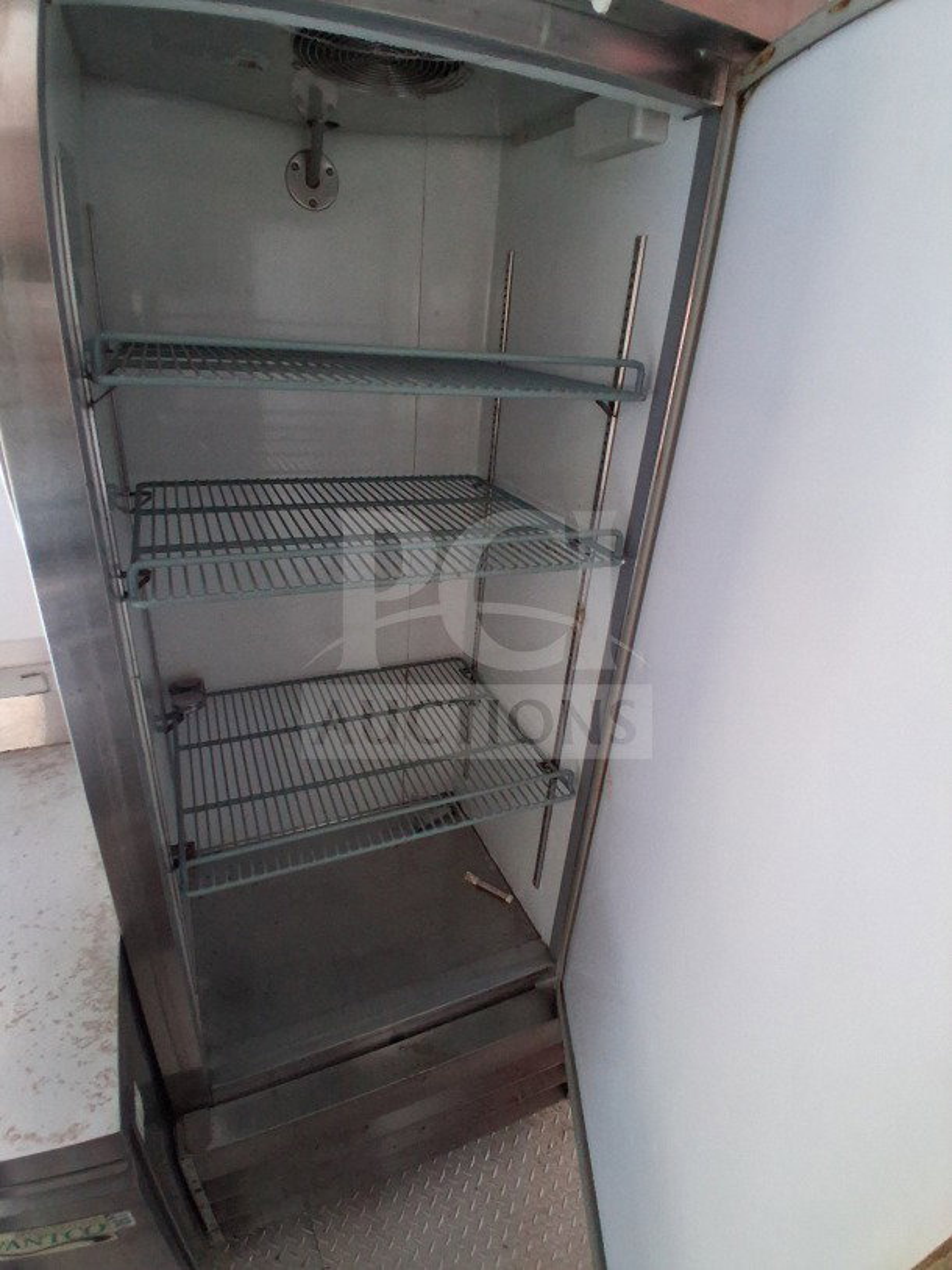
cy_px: 635
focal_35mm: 17
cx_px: 476
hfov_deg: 74.7
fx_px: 623
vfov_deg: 91.0
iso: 500
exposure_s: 1/40
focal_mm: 1.4
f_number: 2.2
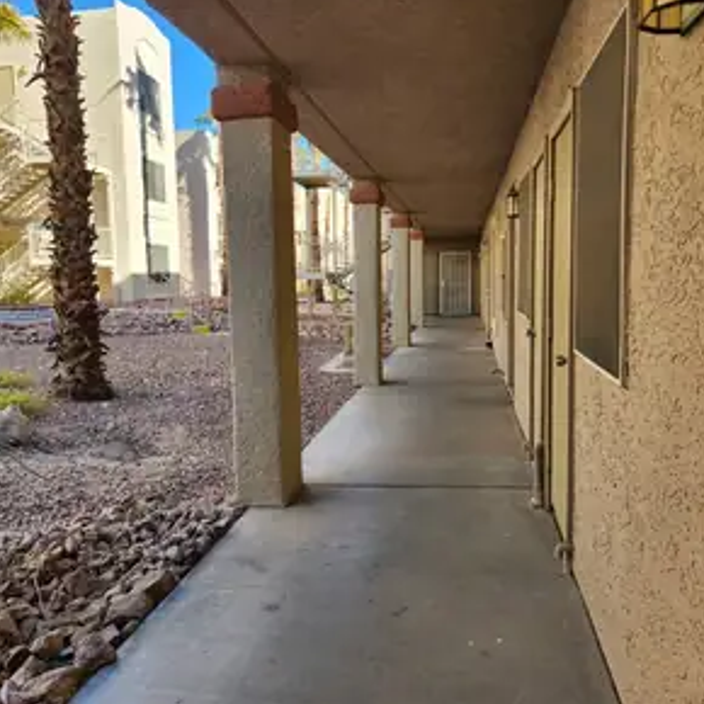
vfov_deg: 57.3
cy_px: 342
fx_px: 644
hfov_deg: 57.3
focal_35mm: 28
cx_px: 340
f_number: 1.8
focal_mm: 5.4
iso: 20
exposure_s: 1/414
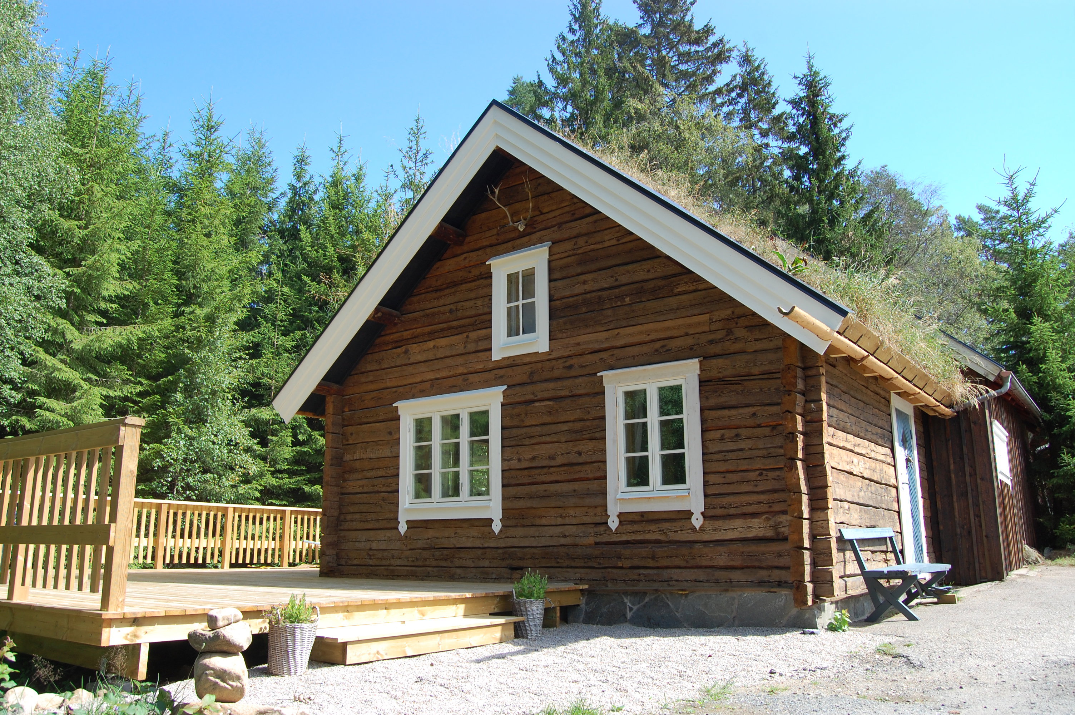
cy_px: 358
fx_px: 806
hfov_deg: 67.4
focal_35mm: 27
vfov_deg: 47.8
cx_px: 538
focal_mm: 18
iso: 200
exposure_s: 1/160
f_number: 7.1
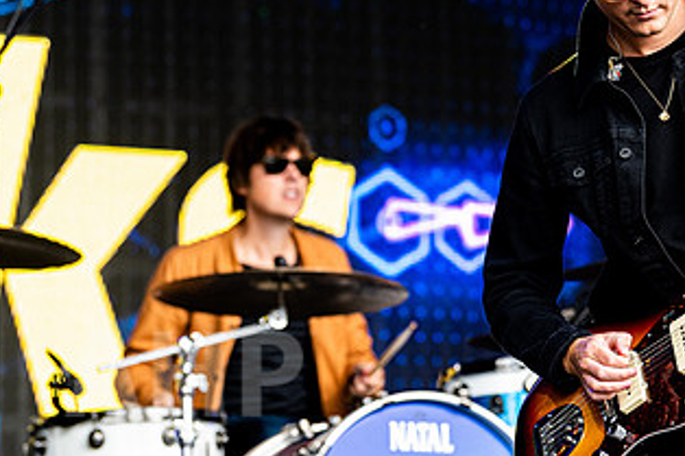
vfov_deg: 5.6
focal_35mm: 244
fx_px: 4640
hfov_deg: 8.4
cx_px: 602
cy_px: 139
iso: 800
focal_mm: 125
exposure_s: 1/500
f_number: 4.5
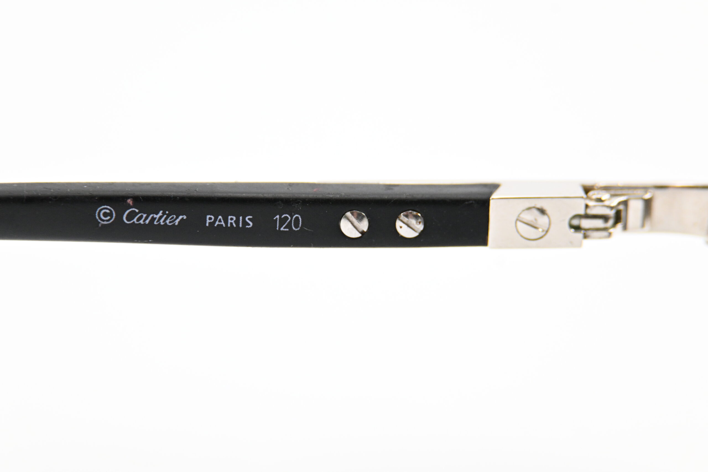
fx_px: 2566
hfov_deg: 15.7
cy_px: 236
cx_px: 354
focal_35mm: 130
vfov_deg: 10.5
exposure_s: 1/500
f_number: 5
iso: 1600
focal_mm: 87
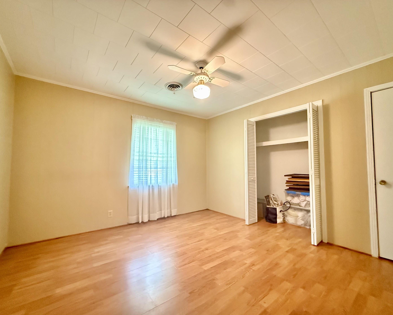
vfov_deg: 84.0
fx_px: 174
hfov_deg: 96.7
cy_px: 160
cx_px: 205
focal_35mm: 15
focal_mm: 2.22
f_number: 2.2
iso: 2000
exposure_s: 1/30
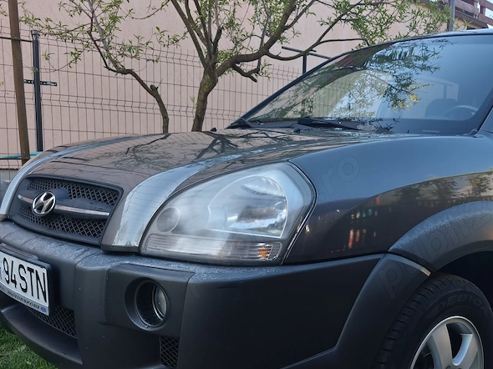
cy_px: 237
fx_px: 555
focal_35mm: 39
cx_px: 368
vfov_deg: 36.5
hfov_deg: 46.2
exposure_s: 1/106
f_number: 1.6
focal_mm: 6.57
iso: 50
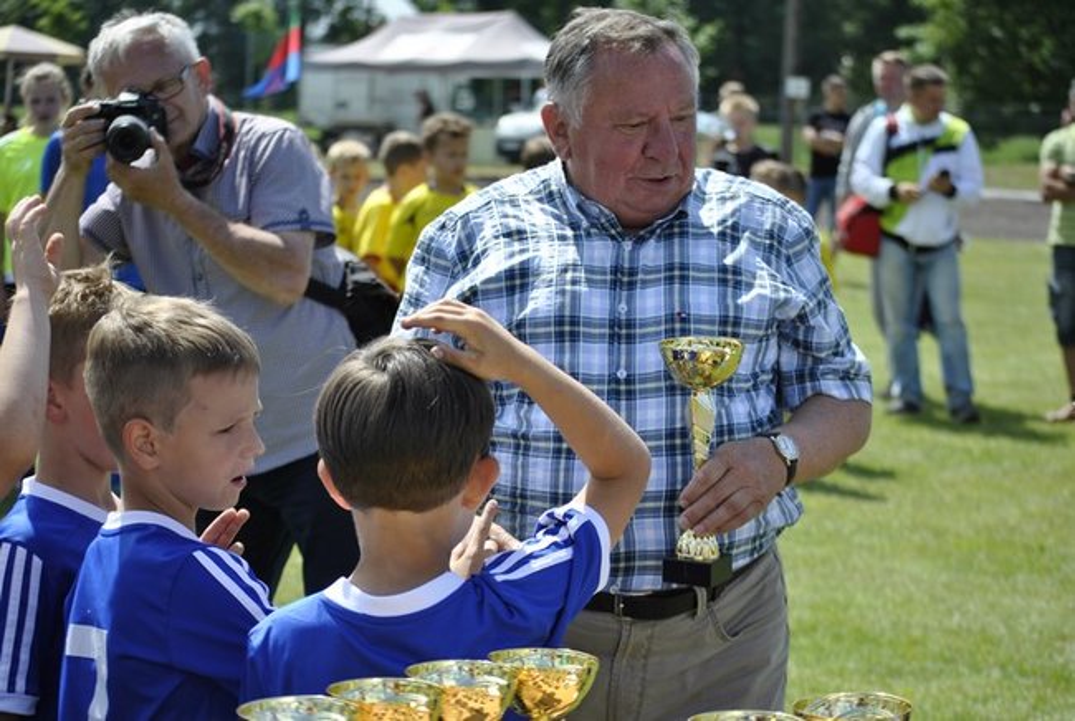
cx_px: 538
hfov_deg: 24.6
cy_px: 360
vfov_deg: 16.6
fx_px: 2468
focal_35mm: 82
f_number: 4
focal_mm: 55
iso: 180
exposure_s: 1/1000
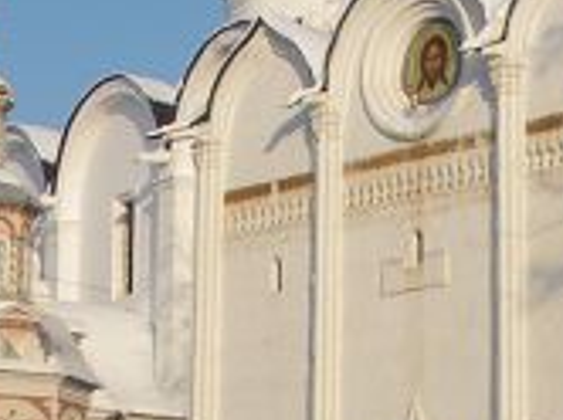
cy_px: 8
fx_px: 2647
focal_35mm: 163
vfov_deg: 9.0
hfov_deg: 12.1
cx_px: 312
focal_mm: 6.3
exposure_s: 1/640
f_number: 3.5
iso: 64
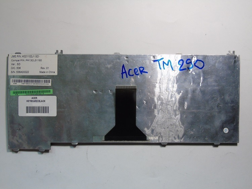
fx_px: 247
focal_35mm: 34
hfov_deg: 54.0
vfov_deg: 41.8
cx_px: 126
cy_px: 94
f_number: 5.9
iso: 200
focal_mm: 6.1
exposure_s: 1/20
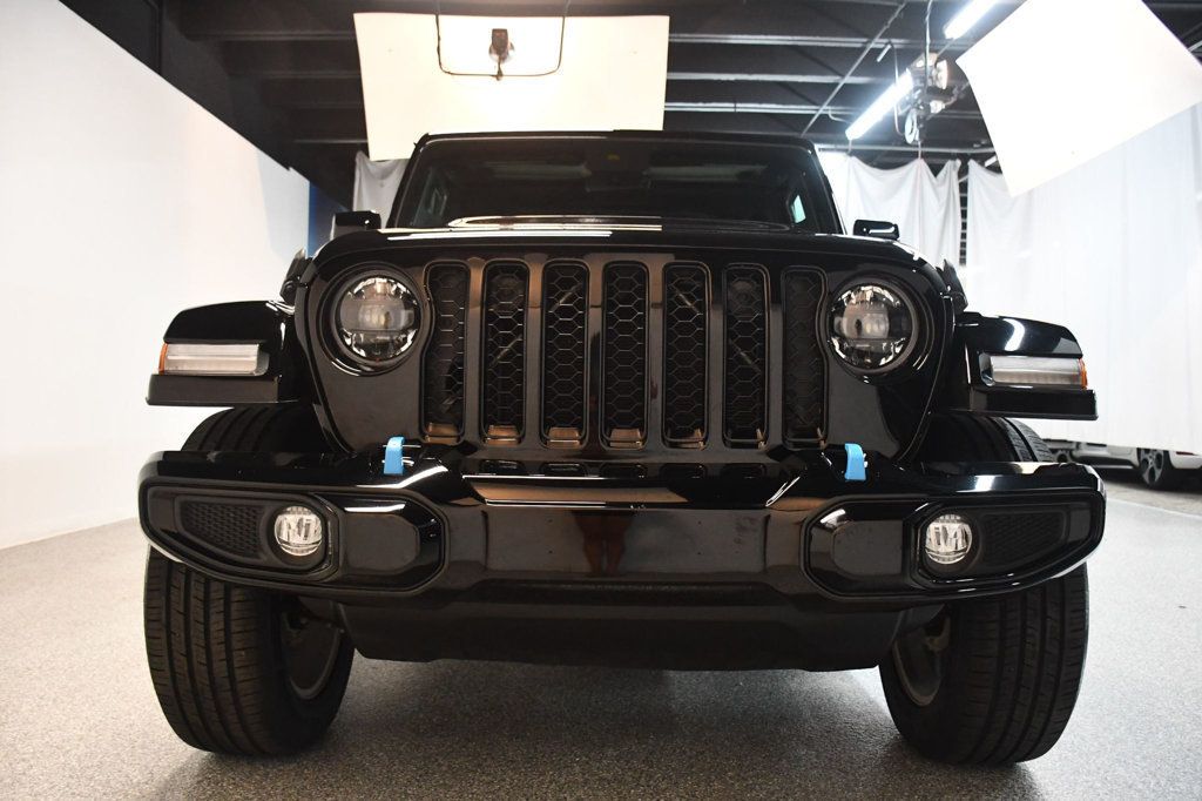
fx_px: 1001
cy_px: 400
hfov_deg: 61.9
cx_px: 601
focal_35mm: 30
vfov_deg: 43.6
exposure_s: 1/100
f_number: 3.5
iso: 3200
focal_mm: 20
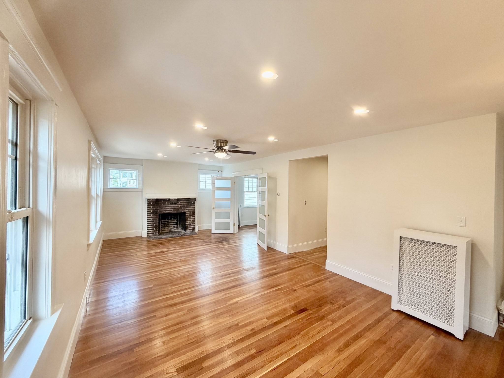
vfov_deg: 85.7
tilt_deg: -1.2
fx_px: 204
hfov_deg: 102.1
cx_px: 252
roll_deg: +0.0
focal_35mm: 14
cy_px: 189
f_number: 2.2
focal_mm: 2.22
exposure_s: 1/120
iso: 160
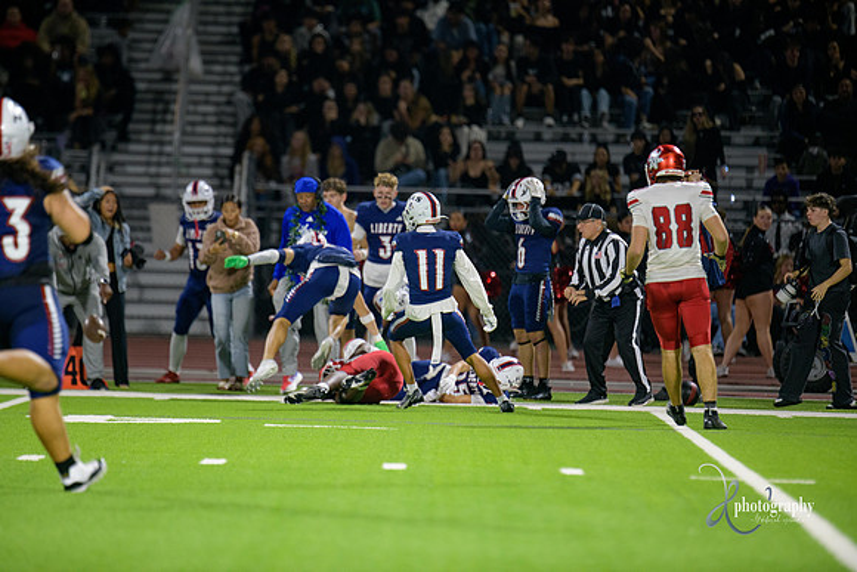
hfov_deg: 6.9
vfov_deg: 4.6
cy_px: 286
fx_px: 7143
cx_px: 428
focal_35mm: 300
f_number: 2.8
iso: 2000
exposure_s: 1/250
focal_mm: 300
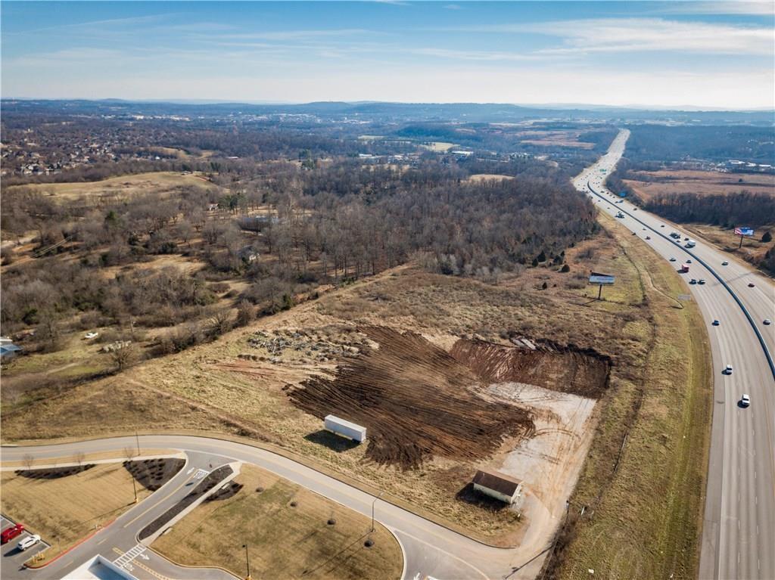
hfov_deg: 67.3
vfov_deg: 53.0
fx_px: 582
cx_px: 388
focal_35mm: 26
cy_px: 290
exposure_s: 1/950
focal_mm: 4.73
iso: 100
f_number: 2.2
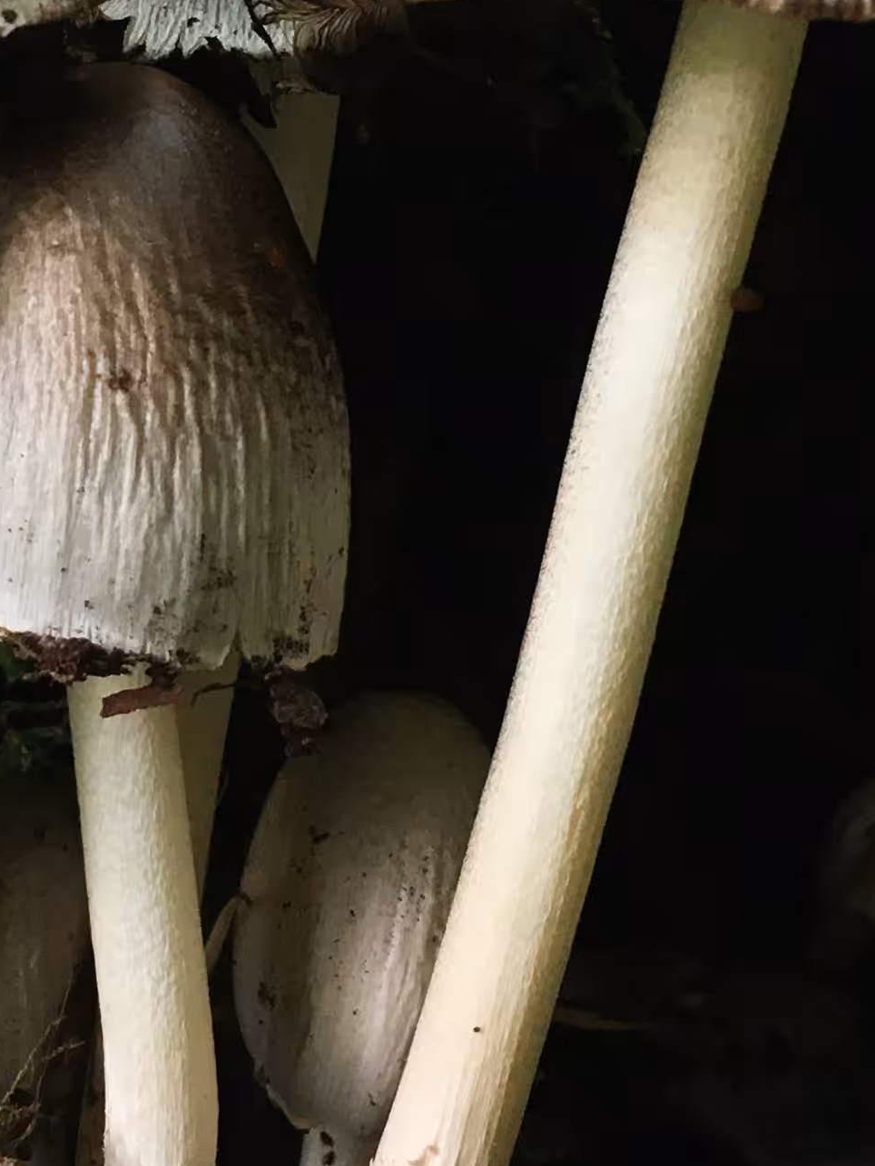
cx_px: 316
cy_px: 349
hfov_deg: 16.2
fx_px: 3066
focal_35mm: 91
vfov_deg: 21.4
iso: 50
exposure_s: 1/30
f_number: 2.2
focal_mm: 4.15
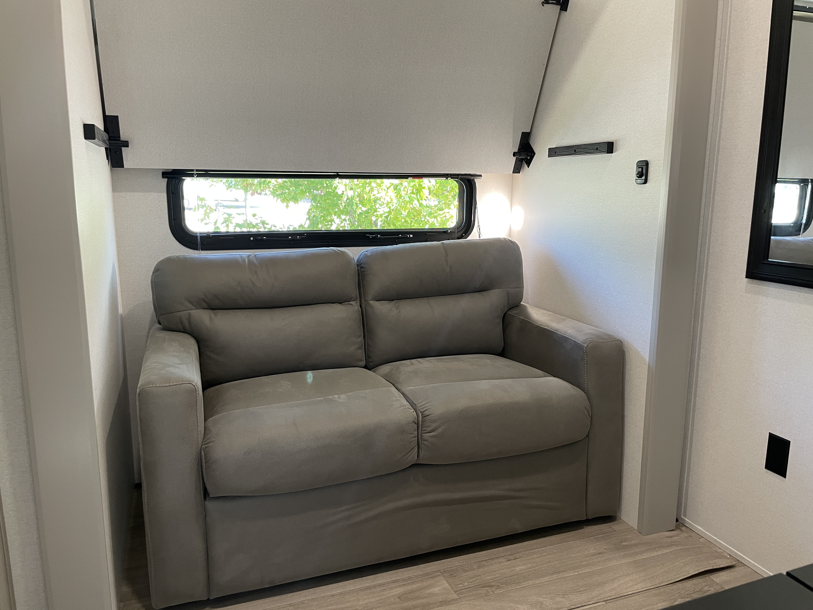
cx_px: 406
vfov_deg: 53.1
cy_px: 305
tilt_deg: -10.7
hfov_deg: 67.3
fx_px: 611
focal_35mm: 26
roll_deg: -1.2
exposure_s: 1/60
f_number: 1.6
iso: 250
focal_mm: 4.2
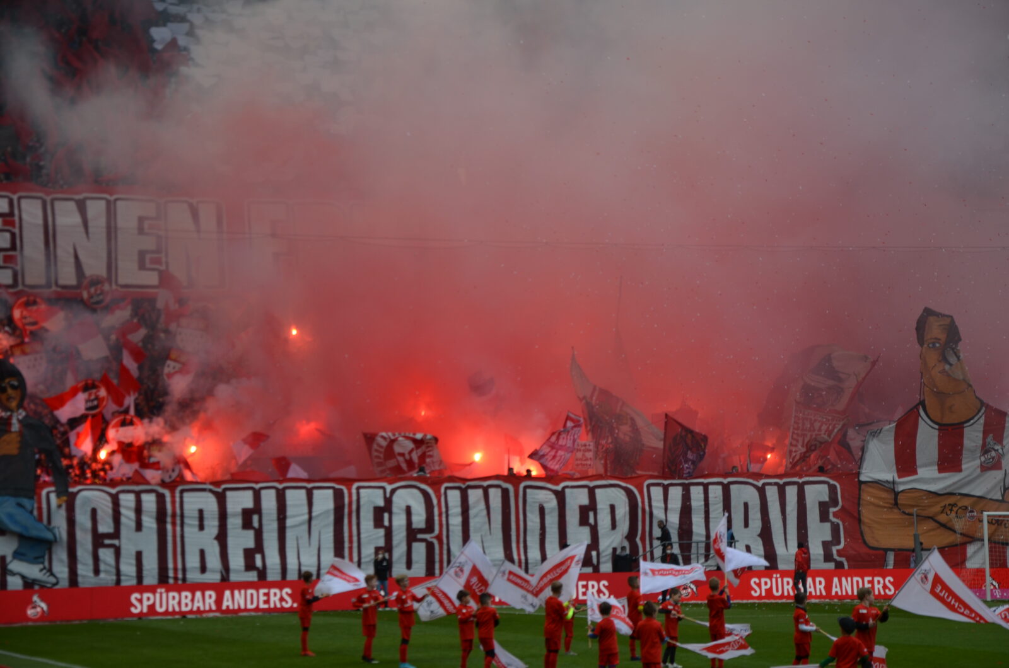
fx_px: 2937
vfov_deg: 13.0
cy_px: 334
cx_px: 504
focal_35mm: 105
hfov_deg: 19.5
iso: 220
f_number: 5.6
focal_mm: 70
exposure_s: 1/500
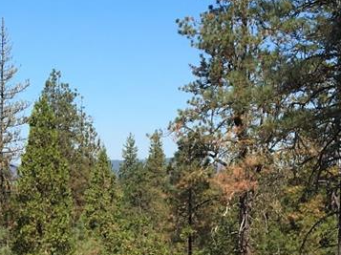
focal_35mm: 122
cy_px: 317
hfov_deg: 15.7
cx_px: -43
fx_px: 1201
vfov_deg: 11.8
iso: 25
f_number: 2.2
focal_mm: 4.15
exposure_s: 1/1326
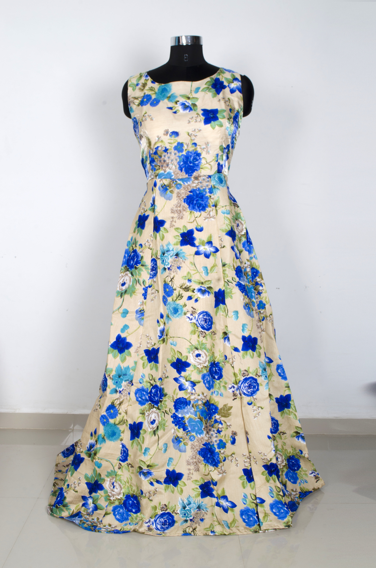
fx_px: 614
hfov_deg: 34.1
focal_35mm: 39
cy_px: 284
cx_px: 188
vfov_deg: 49.6
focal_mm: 26
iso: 125
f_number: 11
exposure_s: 1/125
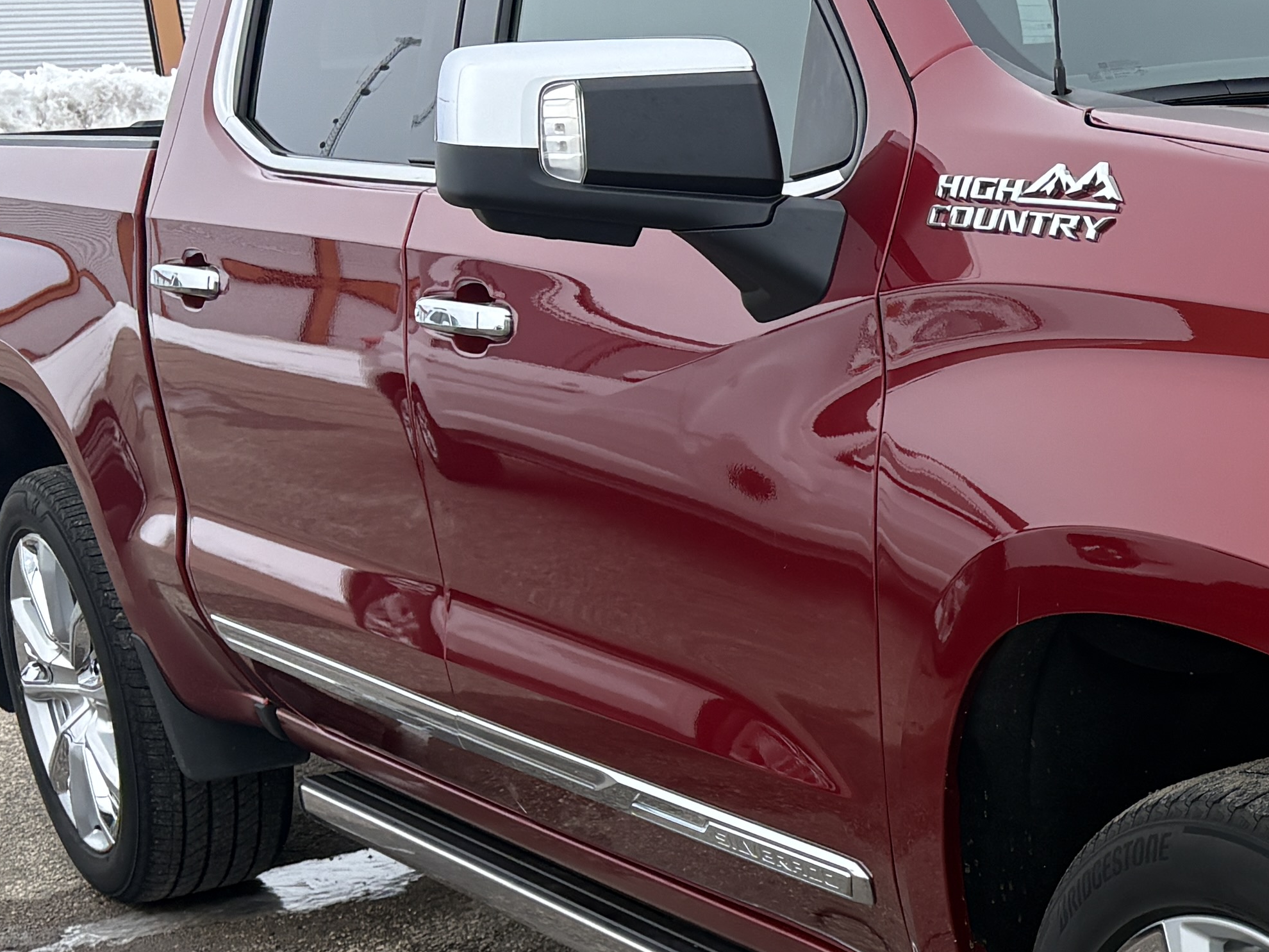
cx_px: 1657
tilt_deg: -14.0
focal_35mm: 75
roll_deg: +1.4
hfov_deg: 23.0
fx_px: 2749
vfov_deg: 19.4
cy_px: 764
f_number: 1.6
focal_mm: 5.96
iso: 50
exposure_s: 1/2283
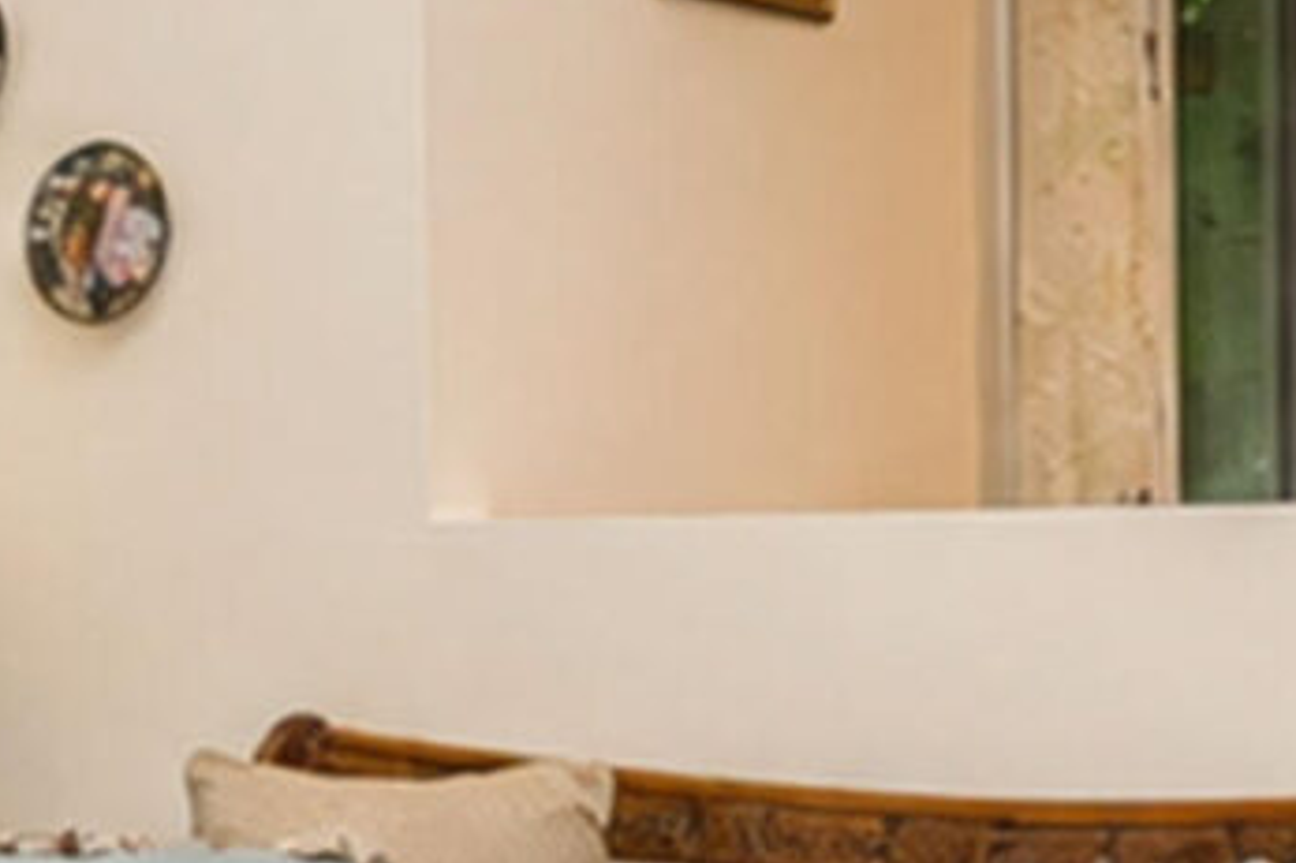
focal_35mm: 118
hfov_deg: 17.3
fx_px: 4246
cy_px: 450
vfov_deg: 11.6
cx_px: 467
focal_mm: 16
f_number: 4
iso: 64
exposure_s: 1/25
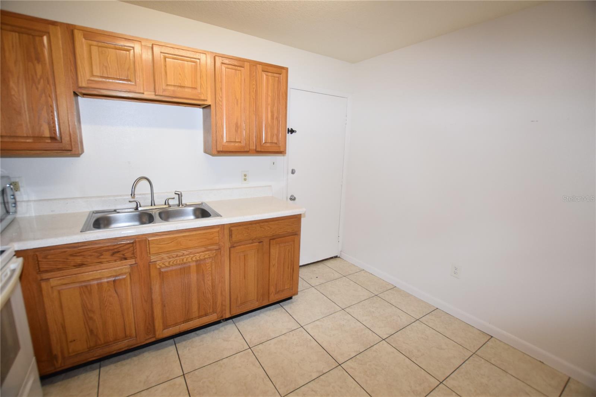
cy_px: 198
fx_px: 248
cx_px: 298
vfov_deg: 77.3
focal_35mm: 15
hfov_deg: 100.4
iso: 800
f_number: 4.5
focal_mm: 10
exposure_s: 1/80
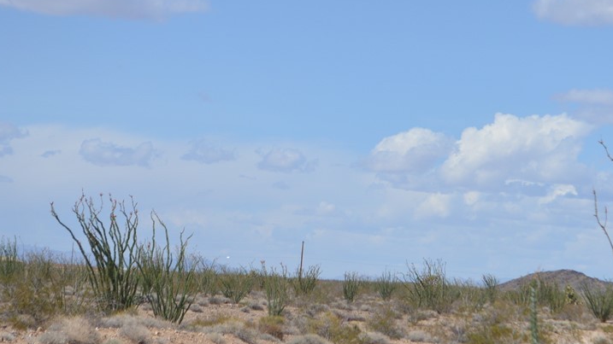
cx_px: 429
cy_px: 218
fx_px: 2126
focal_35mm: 131
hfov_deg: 16.4
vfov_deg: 9.3
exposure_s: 1/2000
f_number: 8
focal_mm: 55
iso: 400
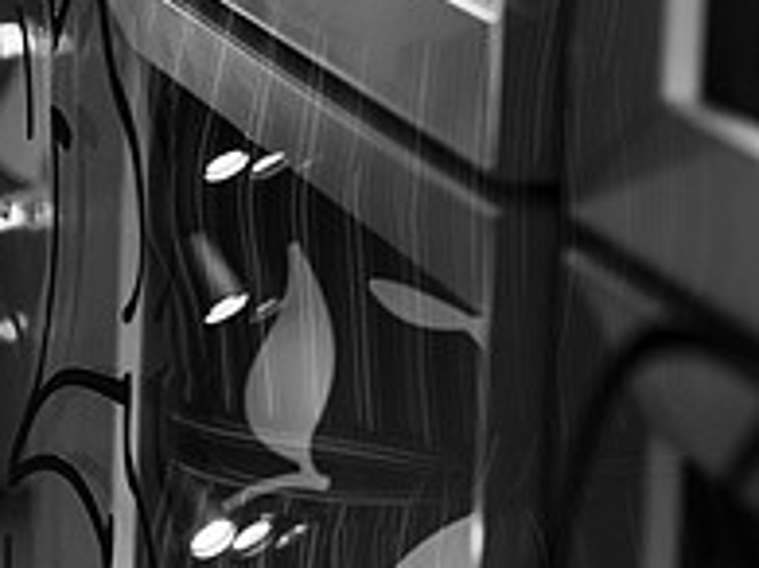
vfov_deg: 8.9
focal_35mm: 163
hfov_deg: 12.1
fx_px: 3572
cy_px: -230
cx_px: 274
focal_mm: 50
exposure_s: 1/320
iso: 400
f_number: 2
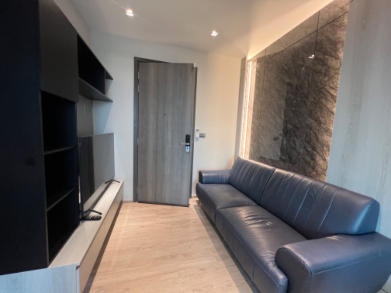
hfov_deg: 106.2
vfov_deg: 89.9
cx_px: 196
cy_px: 146
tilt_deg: -2.8
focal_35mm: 13
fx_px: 147
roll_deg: +0.1
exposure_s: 1/50
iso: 200
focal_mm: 1.57
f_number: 1.8
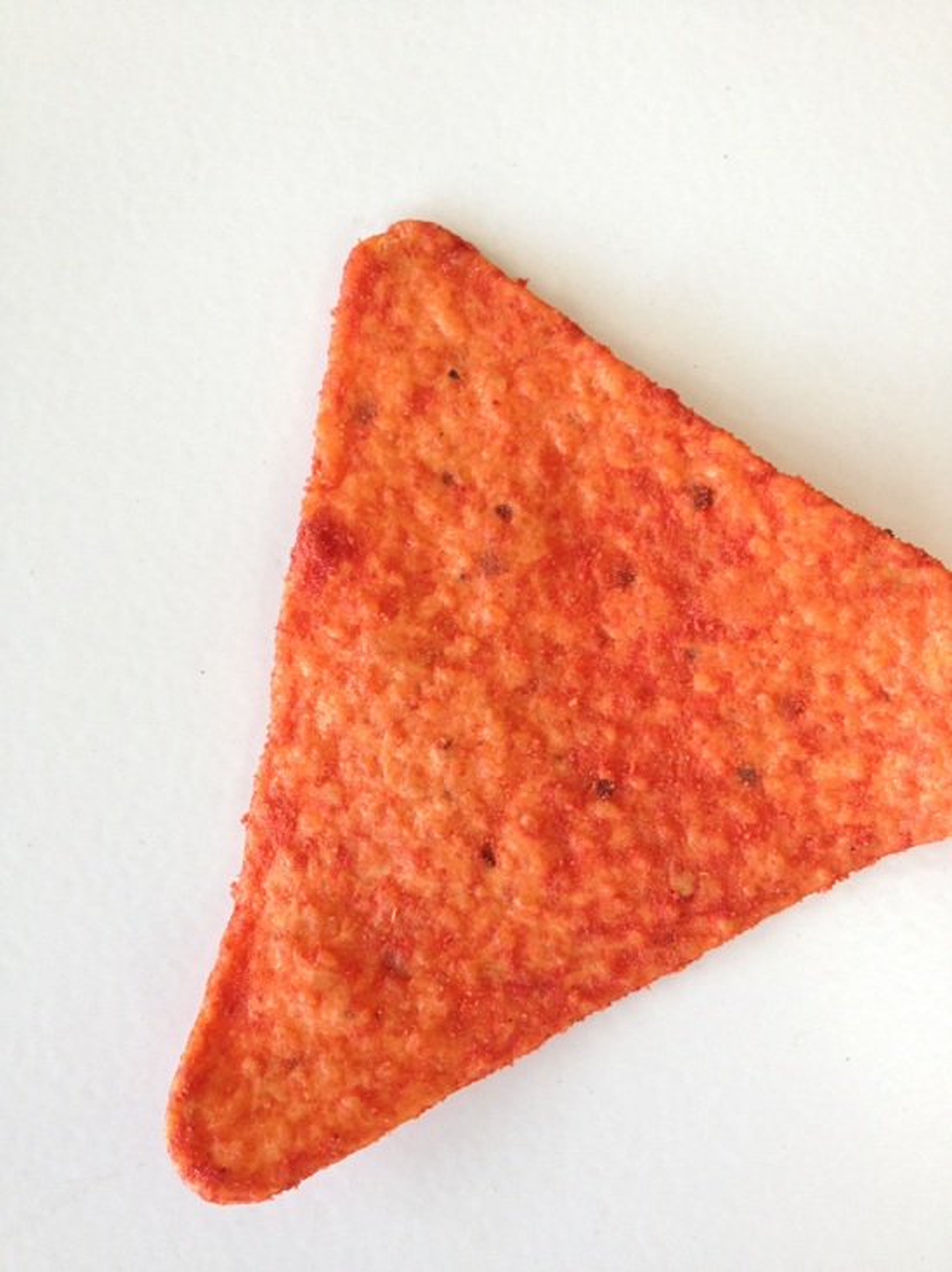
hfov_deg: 40.7
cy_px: 636
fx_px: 1285
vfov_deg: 52.6
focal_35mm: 35
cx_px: 476
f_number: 2.4
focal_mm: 4.28
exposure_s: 1/40
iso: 80
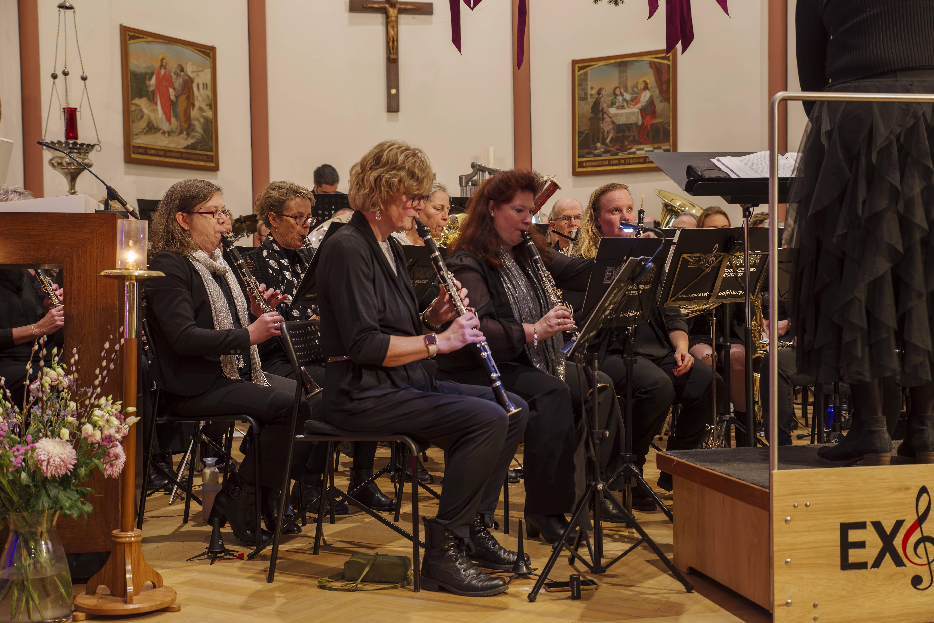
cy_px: 312
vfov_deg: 29.9
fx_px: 1168
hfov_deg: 43.6
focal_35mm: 45
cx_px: 467
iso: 800
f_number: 4.5
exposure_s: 1/13
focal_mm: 45
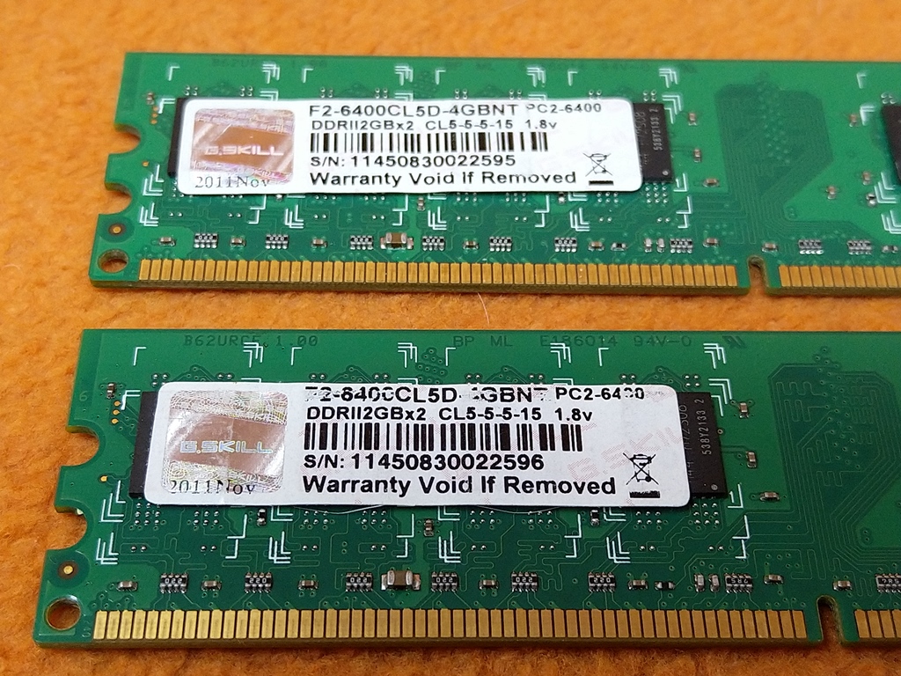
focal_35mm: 25
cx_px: 450
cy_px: 338
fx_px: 651
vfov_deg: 54.9
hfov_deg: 69.4
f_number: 1.75
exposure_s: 1/120
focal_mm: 4.28
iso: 100
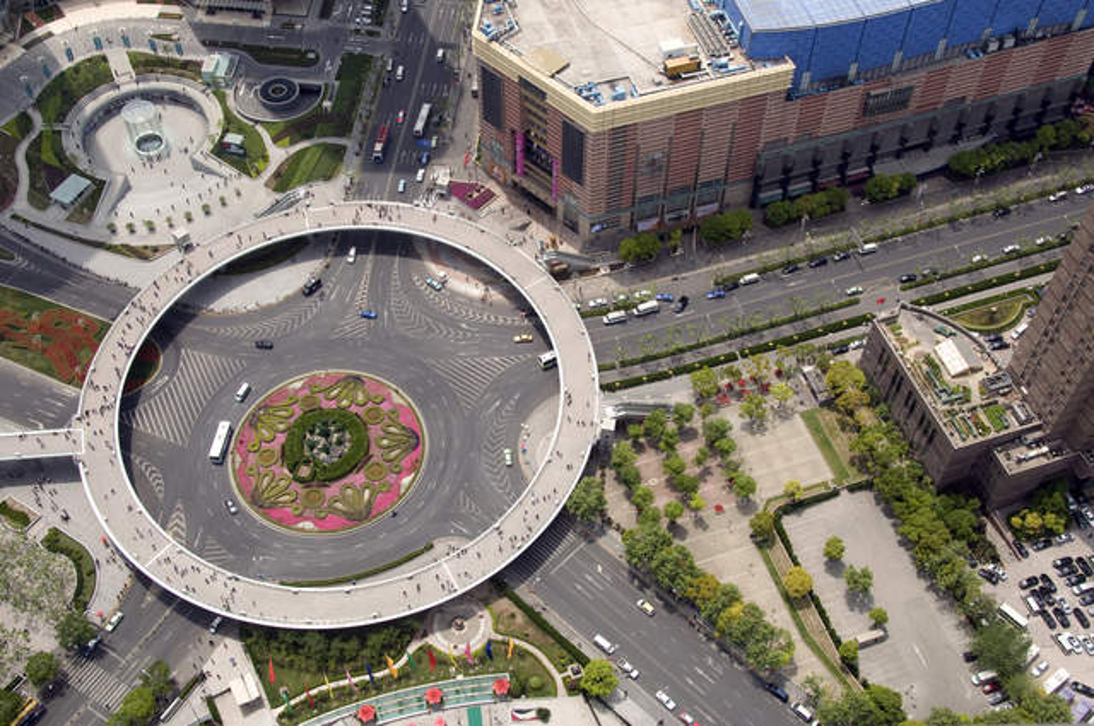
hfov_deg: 48.0
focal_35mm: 40
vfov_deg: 32.9
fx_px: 1229
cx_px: 547
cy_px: 363
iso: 200
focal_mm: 27
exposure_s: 1/320
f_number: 9
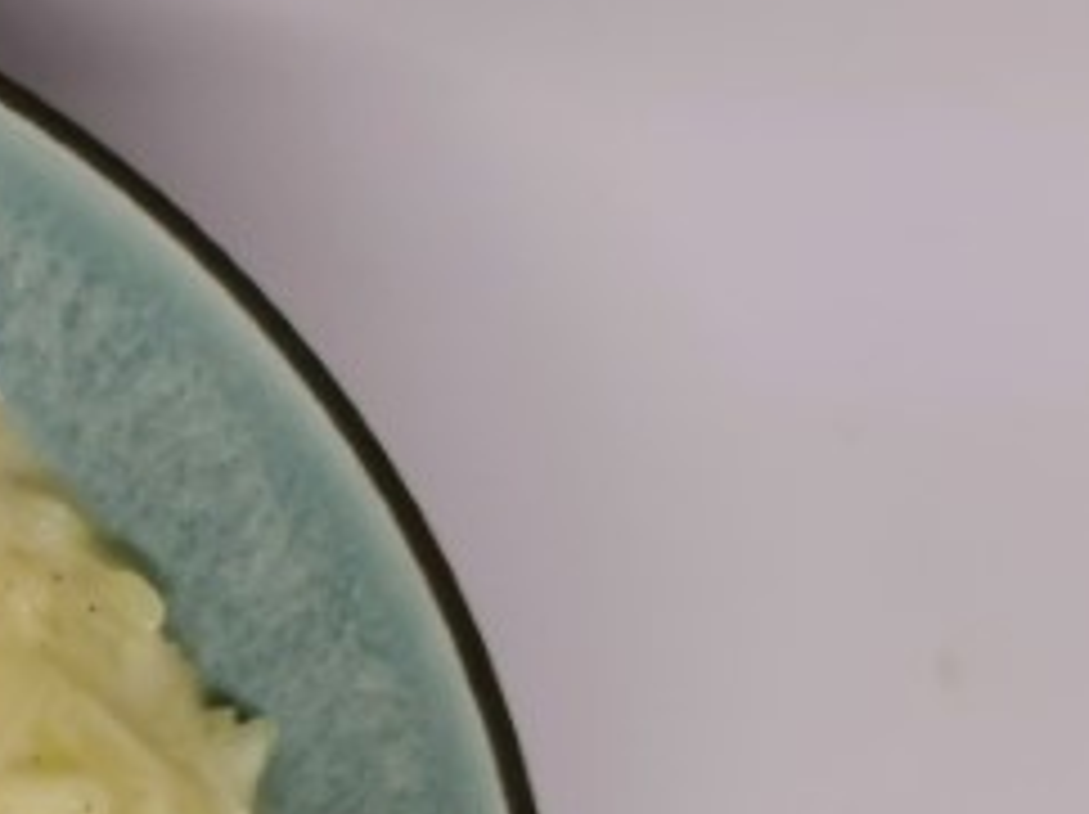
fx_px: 4997
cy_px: 1133
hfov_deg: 11.8
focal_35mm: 159
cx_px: -644
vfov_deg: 9.1
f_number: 1.6
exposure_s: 1/100
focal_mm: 5.56
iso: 100
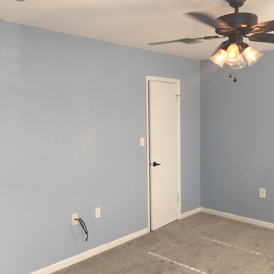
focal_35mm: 35
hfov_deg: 47.2
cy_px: 139
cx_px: 148
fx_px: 313
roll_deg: -0.4
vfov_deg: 47.2
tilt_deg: -3.6
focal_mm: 4.15
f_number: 2.2
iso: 50
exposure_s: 1/120
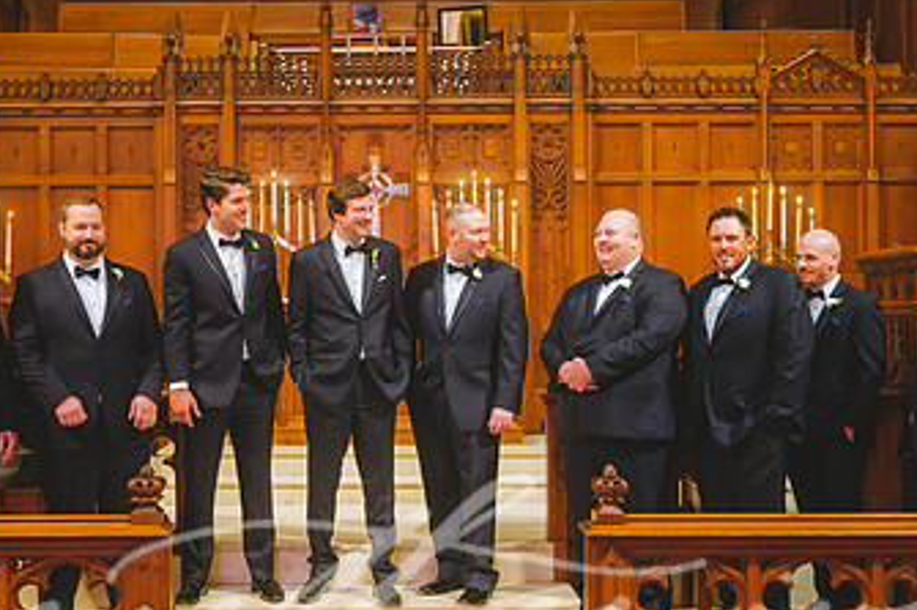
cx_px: 378
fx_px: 1324
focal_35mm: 52
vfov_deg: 26.0
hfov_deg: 38.1
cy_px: 320
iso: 2500
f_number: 4
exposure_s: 1/100
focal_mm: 30
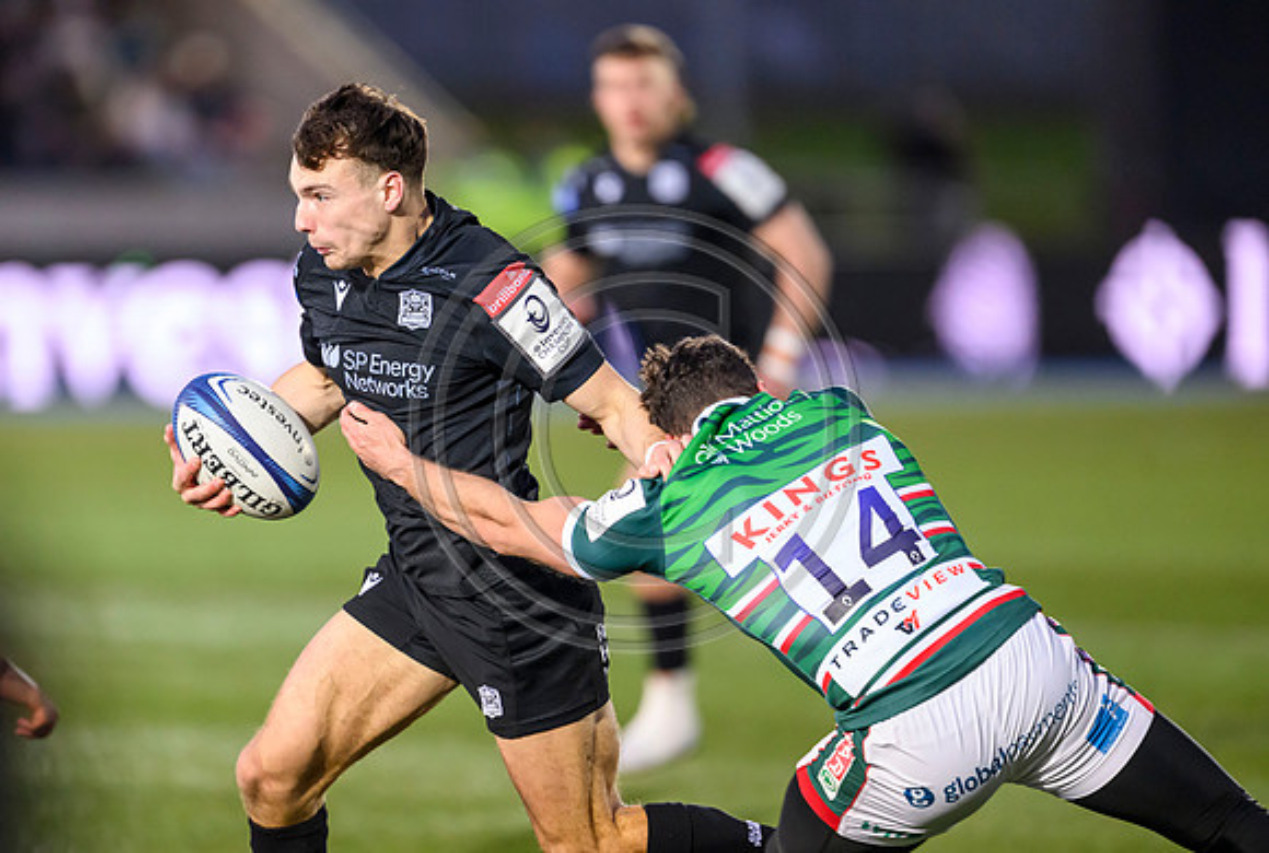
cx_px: 561
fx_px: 15735
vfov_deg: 3.1
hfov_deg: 4.6
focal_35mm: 445
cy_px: 472
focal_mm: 400
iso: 6400
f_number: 2.8
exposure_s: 1/1000
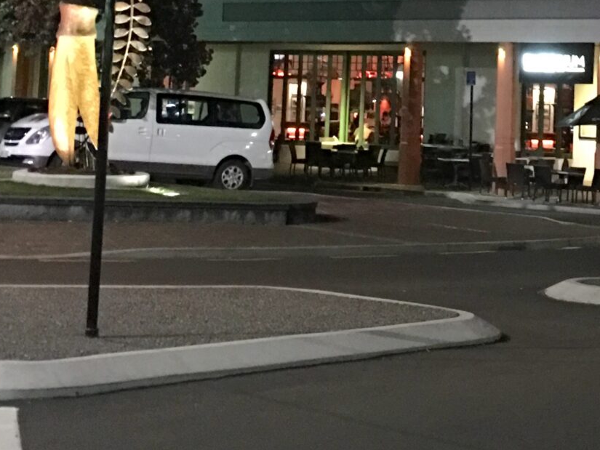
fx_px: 1560
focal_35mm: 90
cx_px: 548
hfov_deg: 21.3
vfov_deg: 15.9
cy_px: -61
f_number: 2.2
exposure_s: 1/4
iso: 200
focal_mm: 4.15
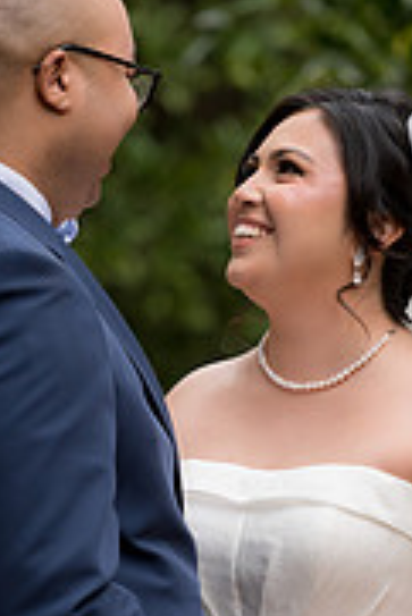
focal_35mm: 348
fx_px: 5962
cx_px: 249
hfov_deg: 4.0
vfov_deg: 5.9
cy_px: 558
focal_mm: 140
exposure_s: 1/500
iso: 640
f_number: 2.8
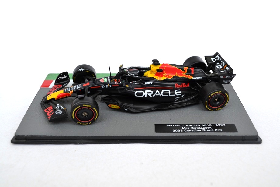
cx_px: 140
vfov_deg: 36.9
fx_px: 280
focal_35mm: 36
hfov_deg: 53.1
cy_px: 94
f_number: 7.1
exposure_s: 1/60
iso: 400
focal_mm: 24
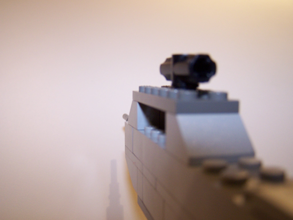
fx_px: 322
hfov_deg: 49.0
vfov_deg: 37.7
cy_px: 110
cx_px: 146
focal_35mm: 38
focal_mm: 6.3
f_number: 2.8
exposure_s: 1/60
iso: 140
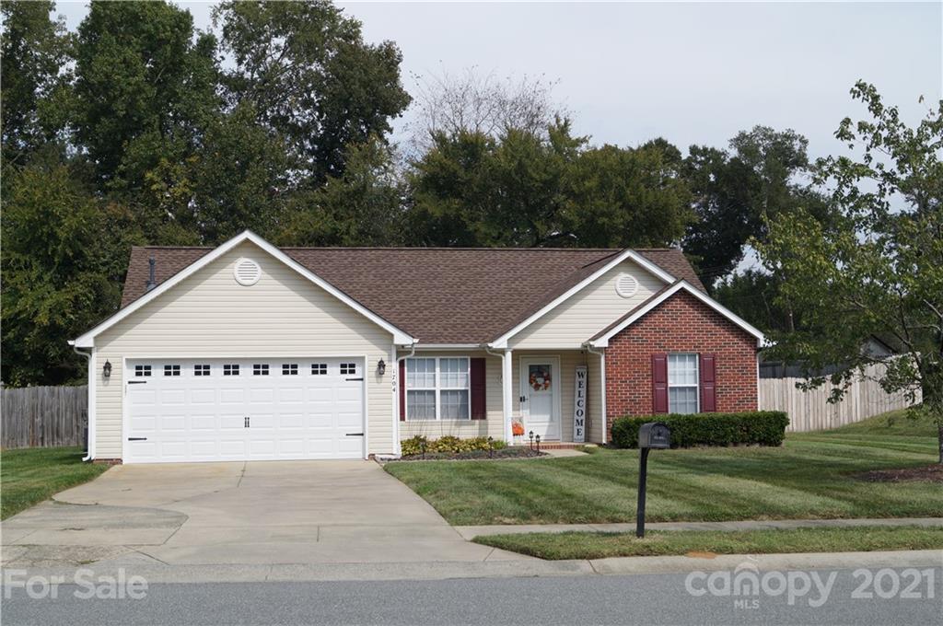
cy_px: 313
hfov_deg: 46.5
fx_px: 1099
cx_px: 472
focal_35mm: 42
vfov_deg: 31.8
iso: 100
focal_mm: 28
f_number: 9
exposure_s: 1/250
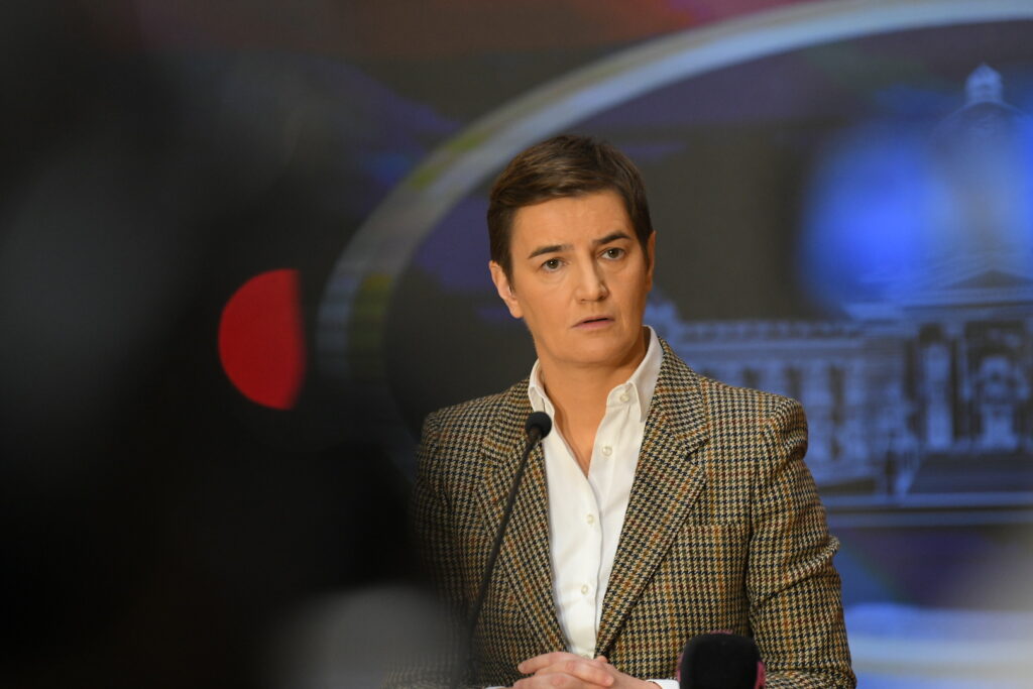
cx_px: 516
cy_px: 344
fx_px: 5739
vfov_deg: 6.9
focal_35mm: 200
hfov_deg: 10.3
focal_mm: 200
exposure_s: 1/250
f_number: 4
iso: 2500
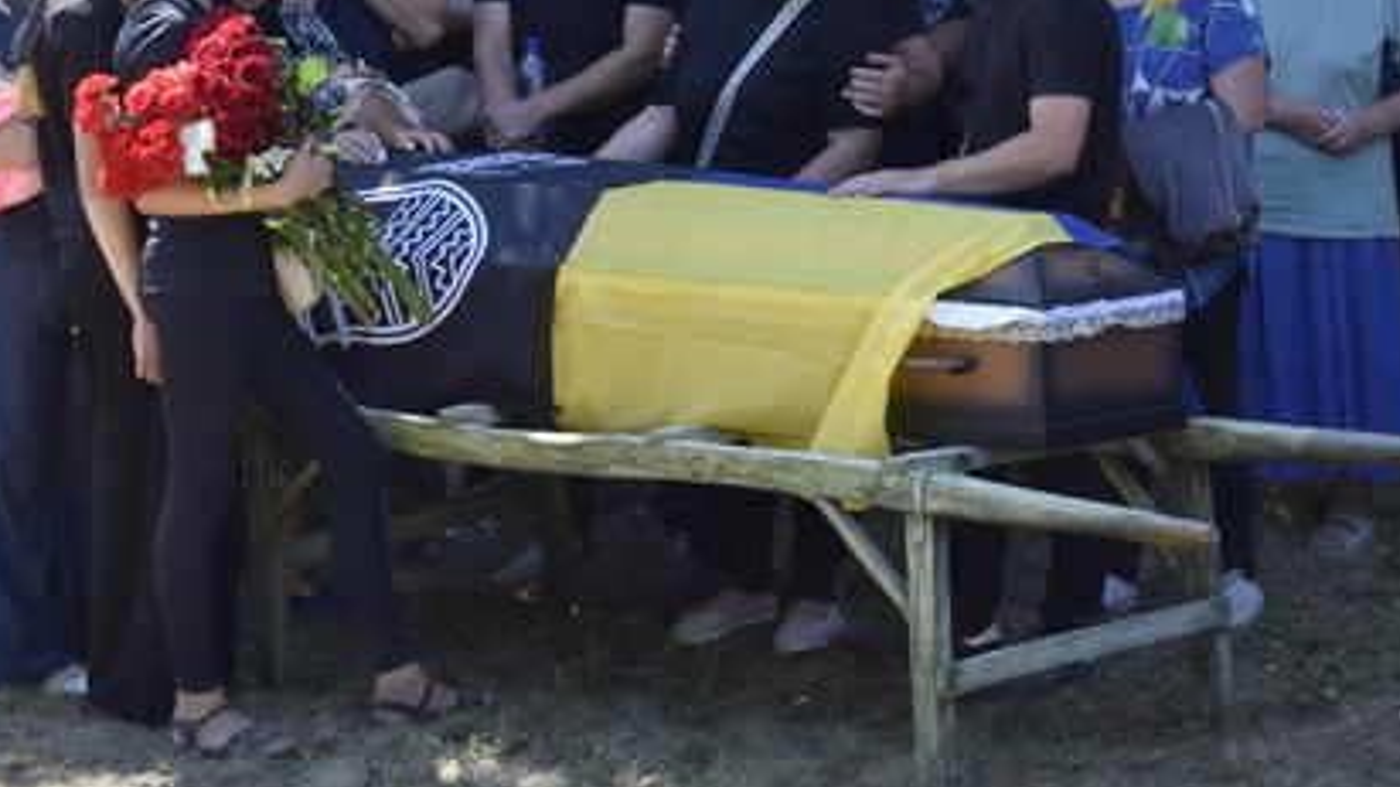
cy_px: 87
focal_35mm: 158
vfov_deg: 7.7
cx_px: 797
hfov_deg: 13.6
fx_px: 5863
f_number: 8
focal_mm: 55
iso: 400
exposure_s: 1/250
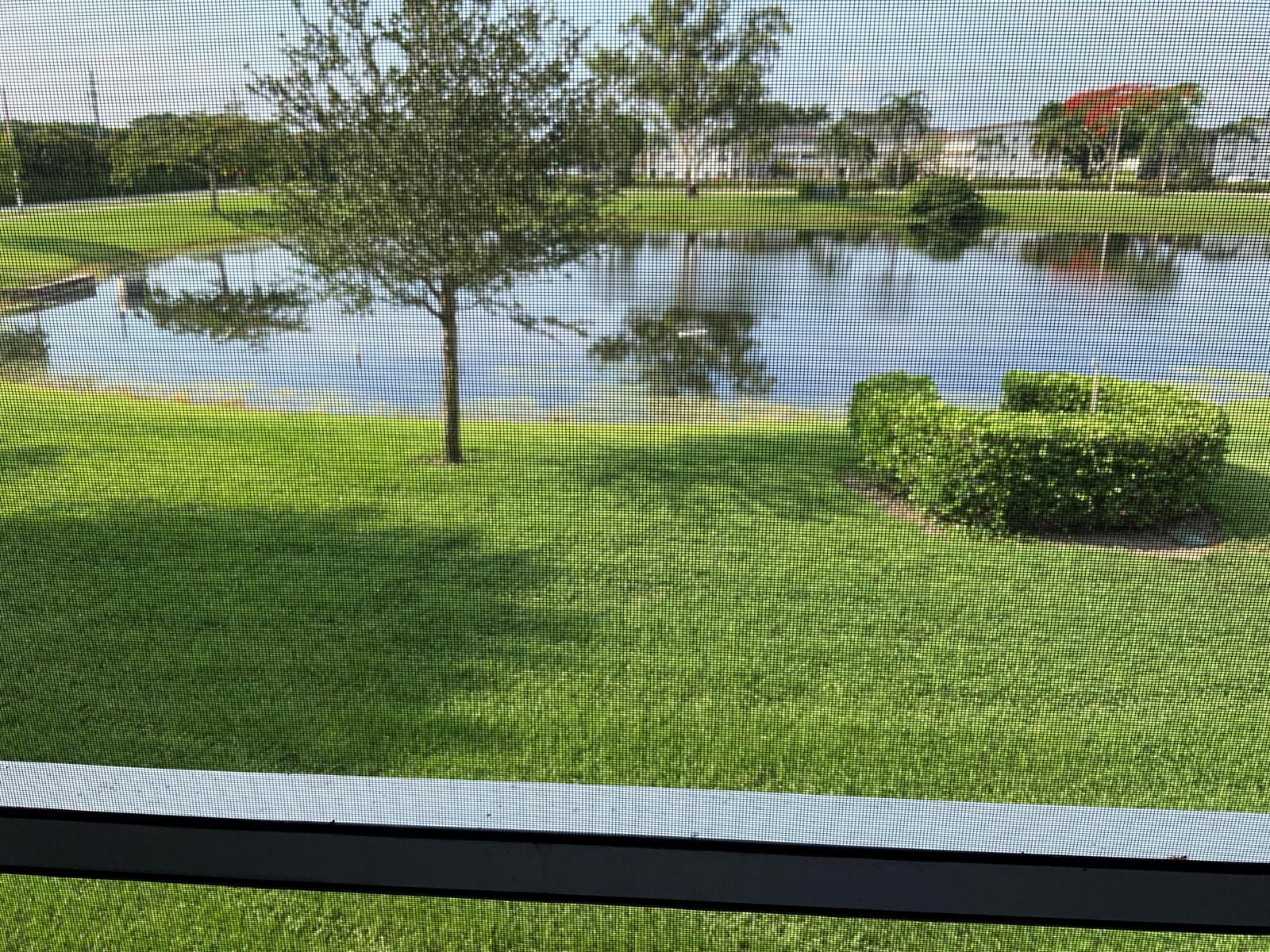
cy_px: 476
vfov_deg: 48.2
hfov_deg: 61.7
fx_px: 1064
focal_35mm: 29
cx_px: 635
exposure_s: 1/593
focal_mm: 3
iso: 16
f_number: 1.8
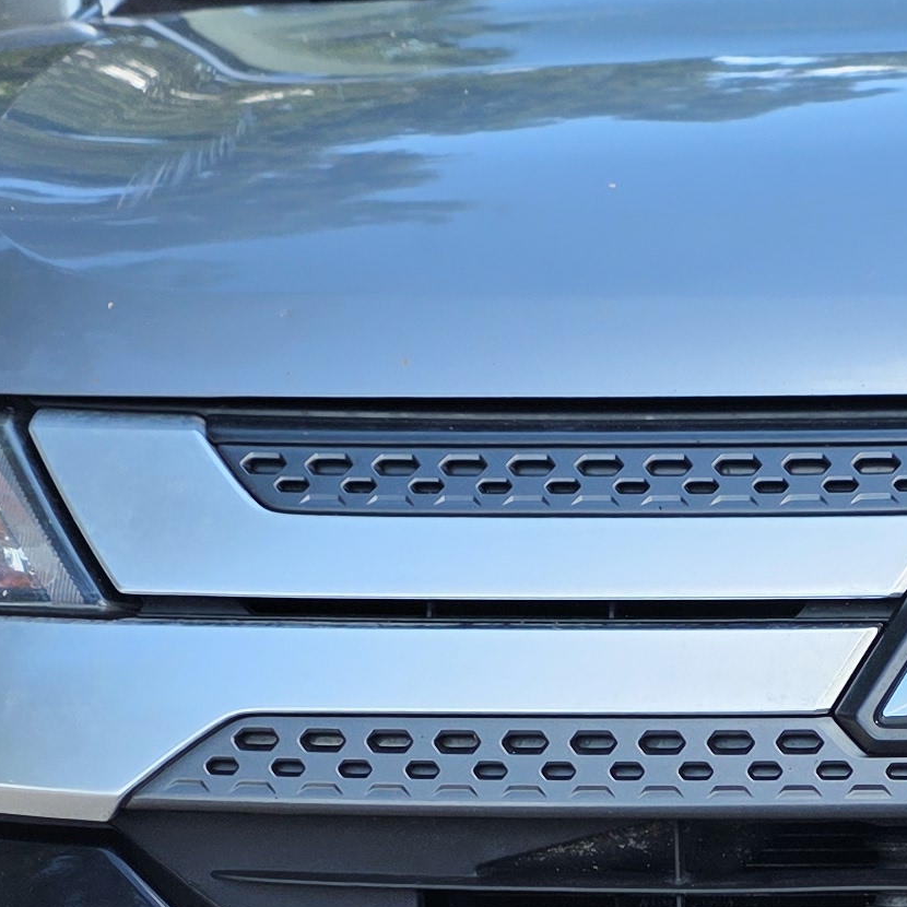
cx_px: 851
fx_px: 2905
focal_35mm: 98
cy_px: 1013
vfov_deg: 17.1
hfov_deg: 17.4
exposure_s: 1/359
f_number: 1.7
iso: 32
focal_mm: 6.3
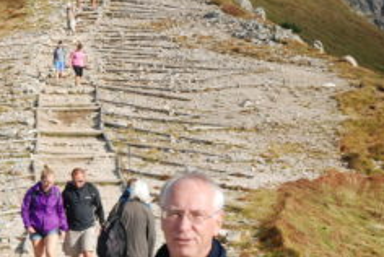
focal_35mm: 127
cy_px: 230
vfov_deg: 10.8
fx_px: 1356
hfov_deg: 15.8
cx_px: -13
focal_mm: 40
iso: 100
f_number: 7.1
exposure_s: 1/200
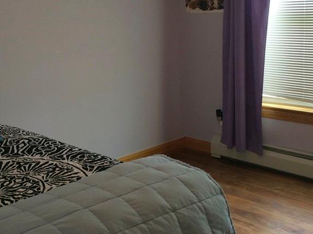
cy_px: 96
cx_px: 131
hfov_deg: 36.7
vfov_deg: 28.0
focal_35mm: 52
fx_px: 470
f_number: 2.2
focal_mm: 4.15
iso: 64
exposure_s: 1/30
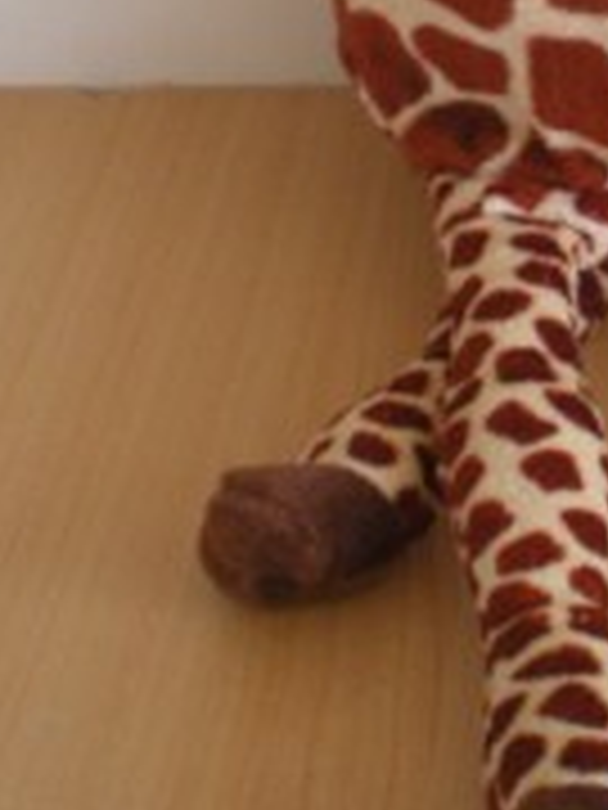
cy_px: 40
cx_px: 689
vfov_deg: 17.5
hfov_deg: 13.2
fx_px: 2576
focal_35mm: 110
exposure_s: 1/125
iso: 170
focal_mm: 6.3
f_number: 3.1
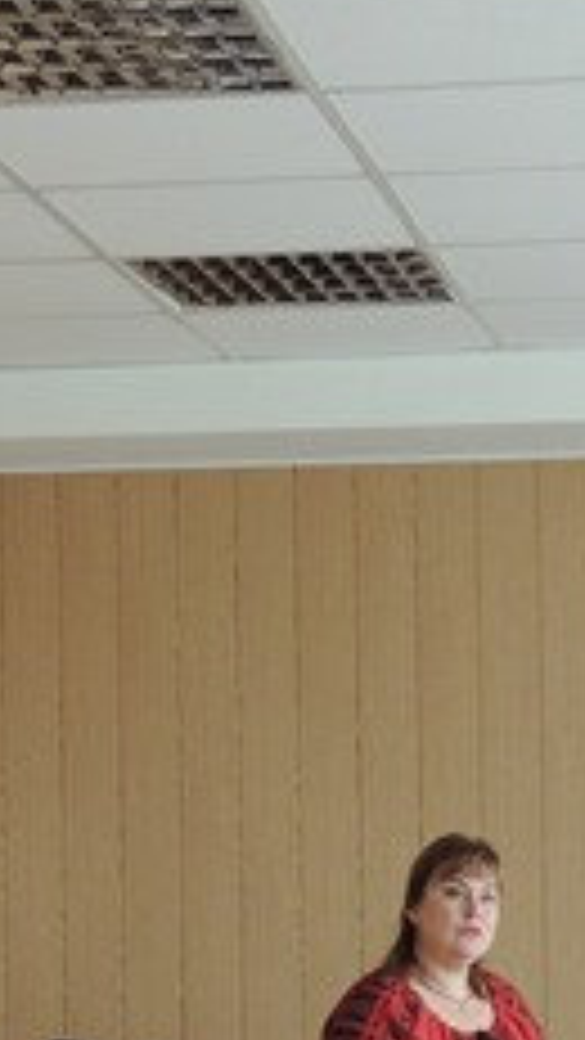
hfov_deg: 9.2
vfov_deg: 16.1
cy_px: 923
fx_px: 3639
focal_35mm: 132
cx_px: 495
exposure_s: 1/50
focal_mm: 6.2
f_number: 3.3
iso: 250
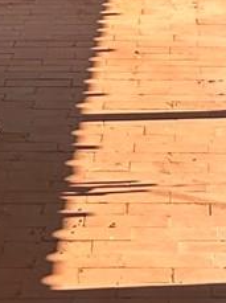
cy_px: -134
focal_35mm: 233
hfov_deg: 6.3
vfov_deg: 8.3
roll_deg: -0.4
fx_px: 2034
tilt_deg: -7.4
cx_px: 300
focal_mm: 5.7
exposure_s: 1/1597
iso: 50
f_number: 1.5
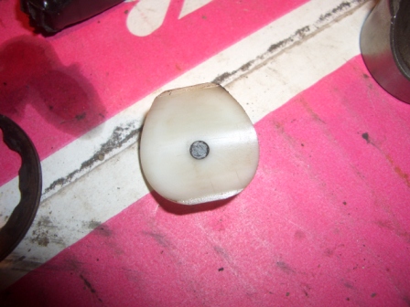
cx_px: 205
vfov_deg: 40.7
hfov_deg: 52.6
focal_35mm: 35
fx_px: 415
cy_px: 154
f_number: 2.6
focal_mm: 5.8
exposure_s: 1/60
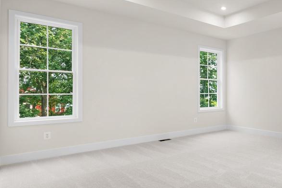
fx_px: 219
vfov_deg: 46.4
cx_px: 246
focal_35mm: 28
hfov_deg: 57.5
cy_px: 87
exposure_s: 1/10
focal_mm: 16
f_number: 8
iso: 250
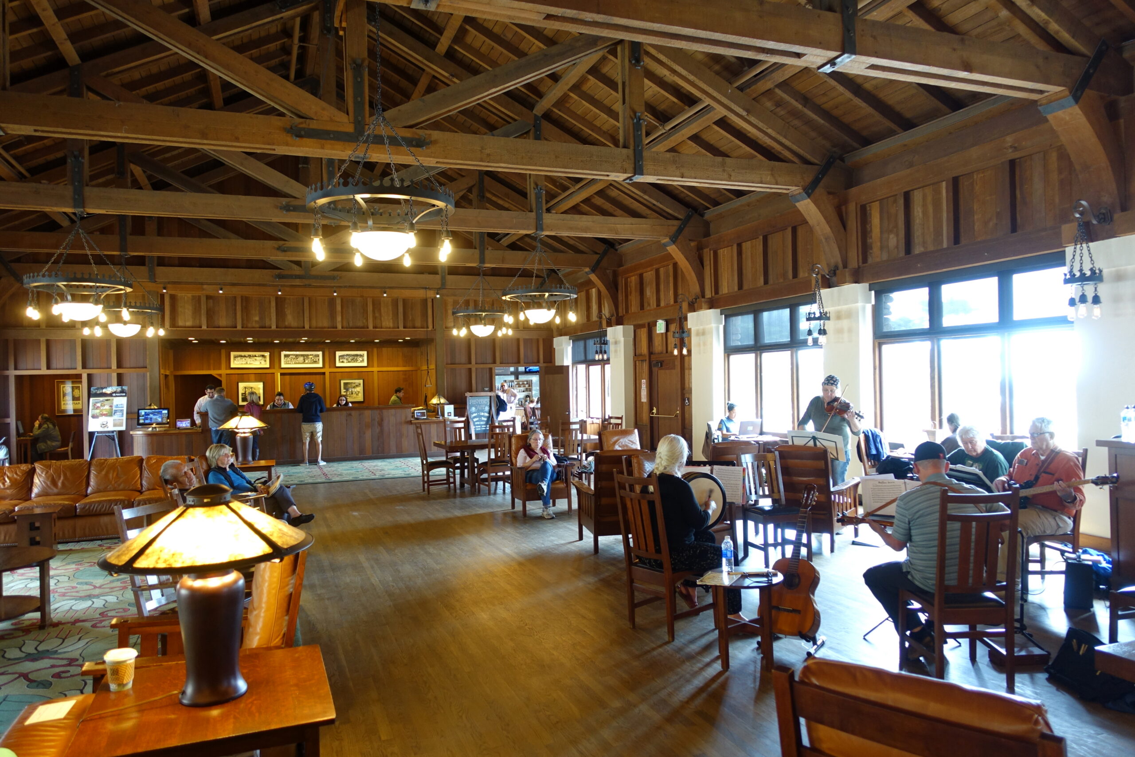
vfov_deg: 53.1
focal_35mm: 24
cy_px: 378
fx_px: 757
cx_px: 568
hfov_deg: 73.7
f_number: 1.8
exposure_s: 1/30
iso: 160
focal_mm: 8.8
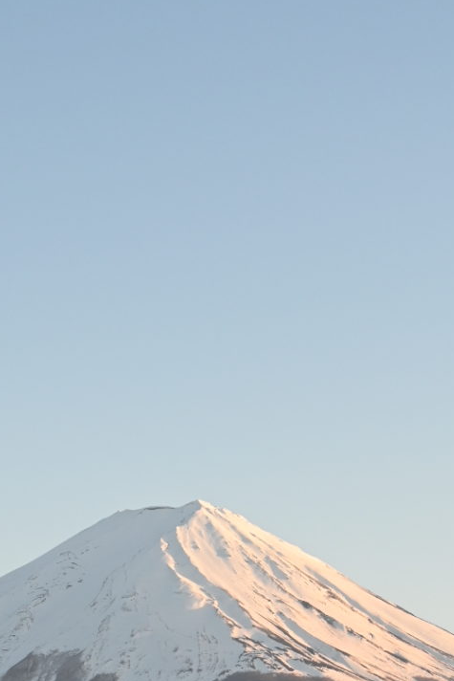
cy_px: 547
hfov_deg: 9.0
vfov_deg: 13.4
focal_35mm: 152
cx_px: 115
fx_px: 2875
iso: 280
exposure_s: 1/250
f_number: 6
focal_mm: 47
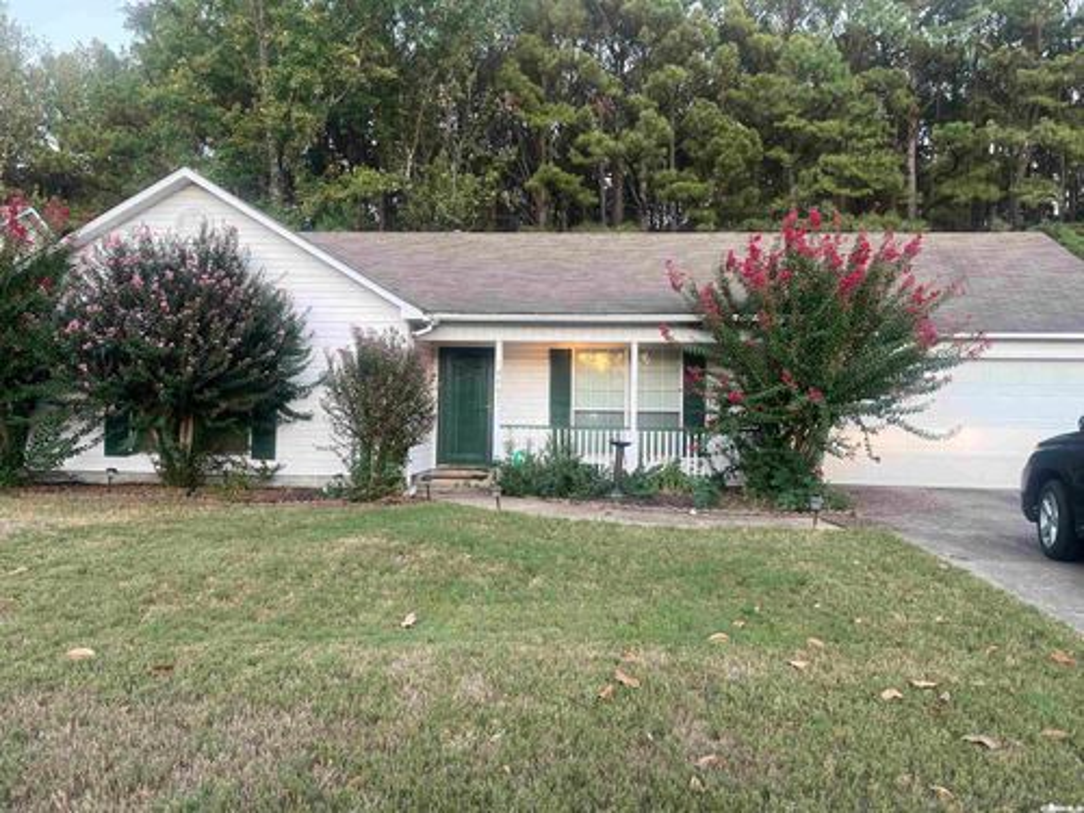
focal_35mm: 26
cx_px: 542
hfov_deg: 67.3
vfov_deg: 53.1
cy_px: 406
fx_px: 814
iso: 125
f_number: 1.6
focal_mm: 5.1
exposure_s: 1/121
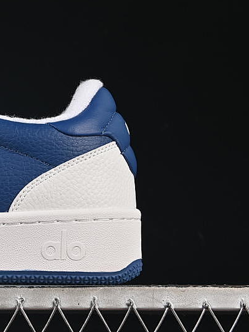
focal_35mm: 146
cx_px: -83
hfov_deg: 9.9
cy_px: 146
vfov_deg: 13.5
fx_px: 1400
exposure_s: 1/80
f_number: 8
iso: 160
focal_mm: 50
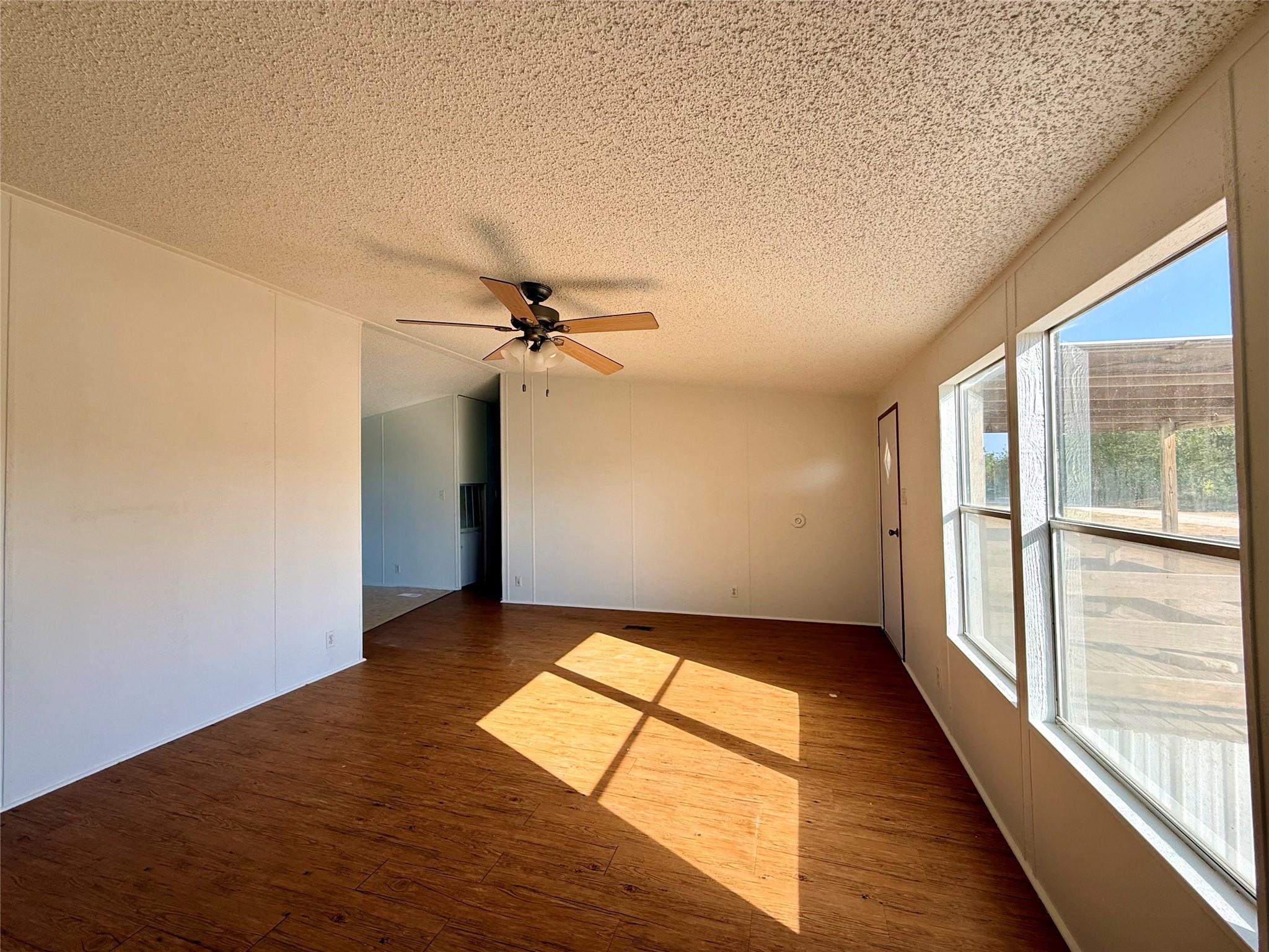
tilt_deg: +1.3
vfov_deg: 85.7
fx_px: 513
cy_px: 476
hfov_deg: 102.1
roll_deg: +0.7
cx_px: 634
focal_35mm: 14
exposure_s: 1/298
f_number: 2.2
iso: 64
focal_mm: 2.22
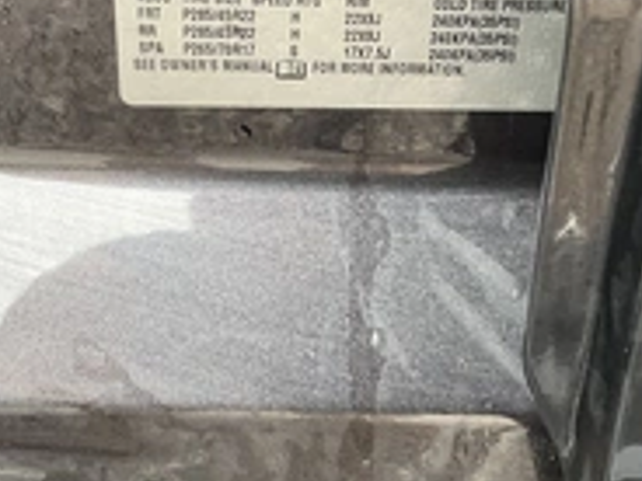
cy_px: 42
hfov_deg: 30.7
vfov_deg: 22.7
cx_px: 331
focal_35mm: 63
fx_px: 1168
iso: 64
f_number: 1.8
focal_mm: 3
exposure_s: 1/67
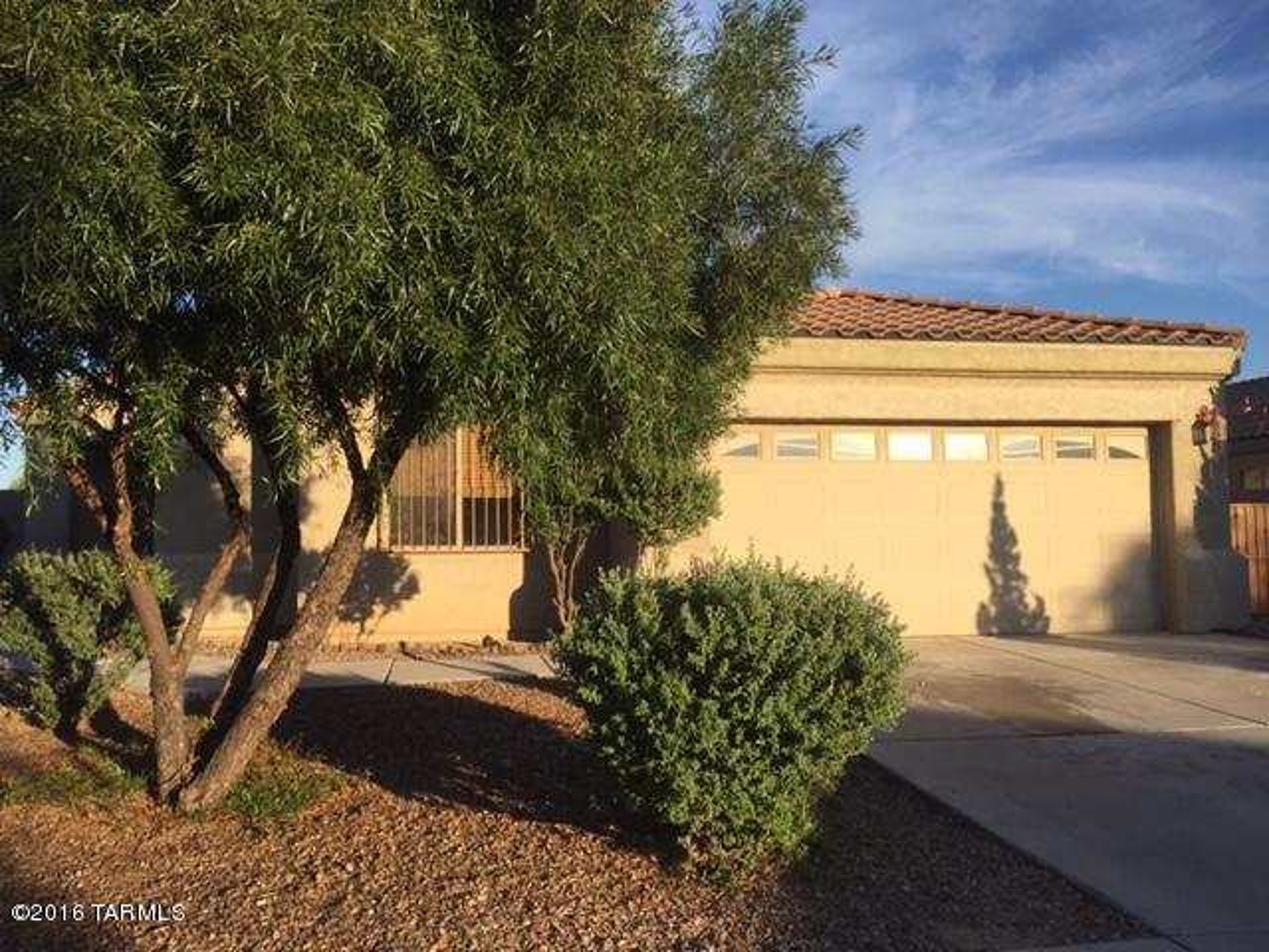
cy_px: 476
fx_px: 1063
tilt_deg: +2.1
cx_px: 634
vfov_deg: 48.2
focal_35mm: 29
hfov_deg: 61.7
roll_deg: -0.7
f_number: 2.2
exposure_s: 1/1464
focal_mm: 4.15
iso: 32
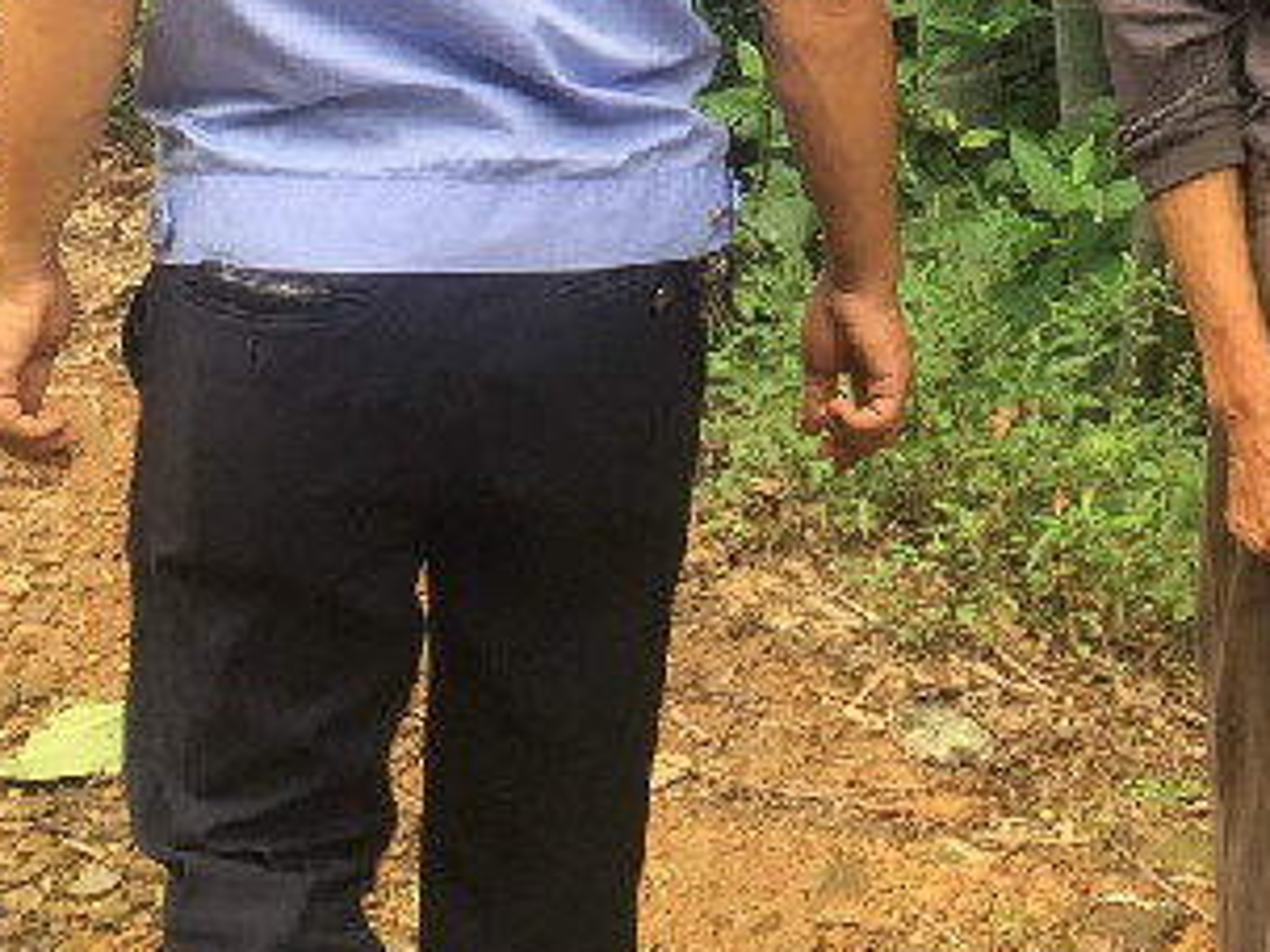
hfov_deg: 19.7
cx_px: 1148
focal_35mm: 98
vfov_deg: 14.6
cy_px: -197
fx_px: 3594
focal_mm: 4.15
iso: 32
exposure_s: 1/222
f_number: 2.2
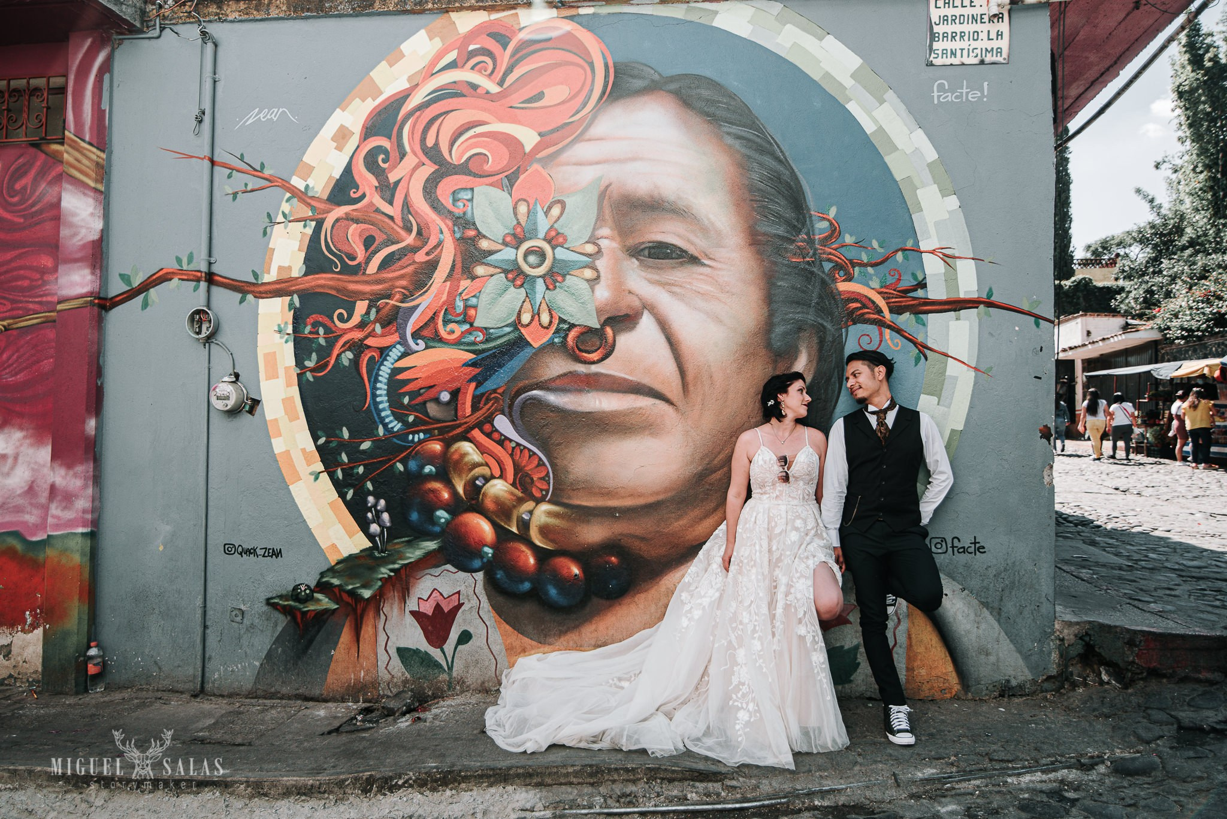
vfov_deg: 53.2
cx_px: 614
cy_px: 410
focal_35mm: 24
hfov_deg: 73.7
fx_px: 818
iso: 100
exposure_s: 1/1000
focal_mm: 24
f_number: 3.2
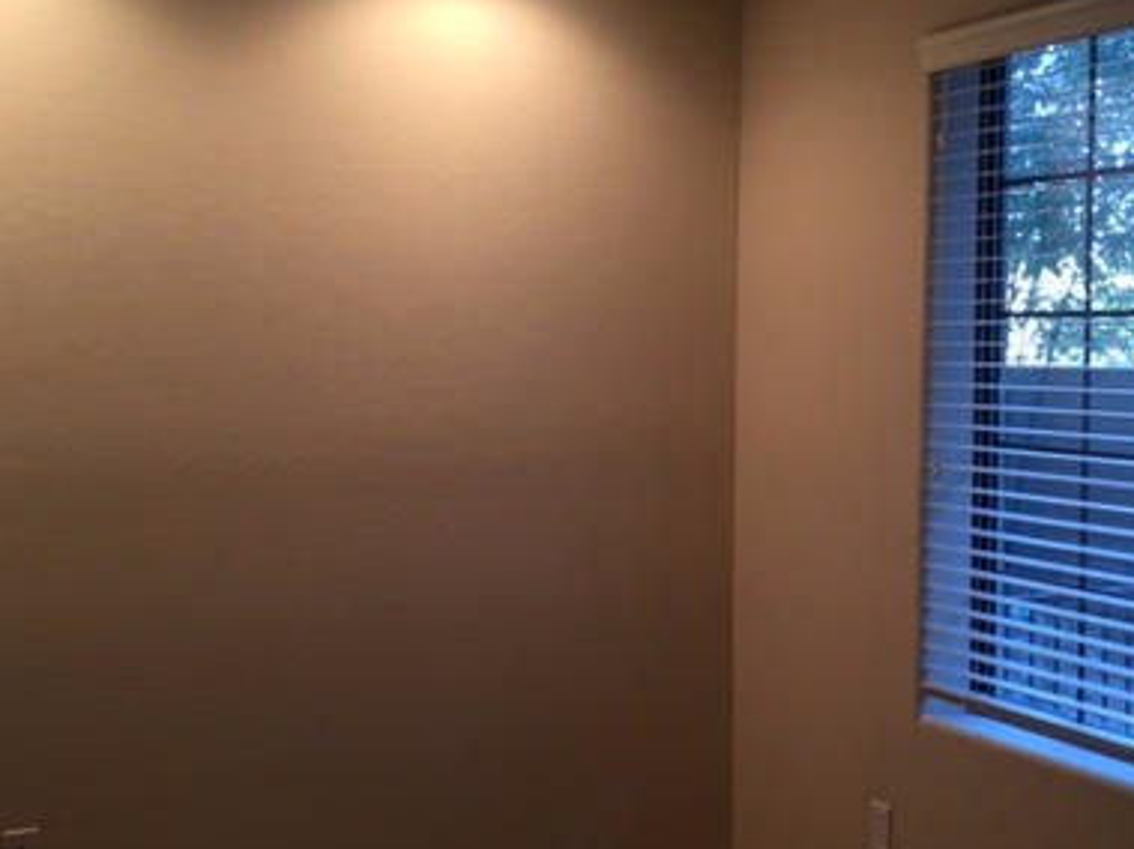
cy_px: 427
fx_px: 1605
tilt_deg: -4.8
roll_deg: +0.0
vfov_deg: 29.7
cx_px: 646
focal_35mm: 49
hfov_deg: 38.8
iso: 125
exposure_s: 1/30
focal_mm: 4.15
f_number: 2.2
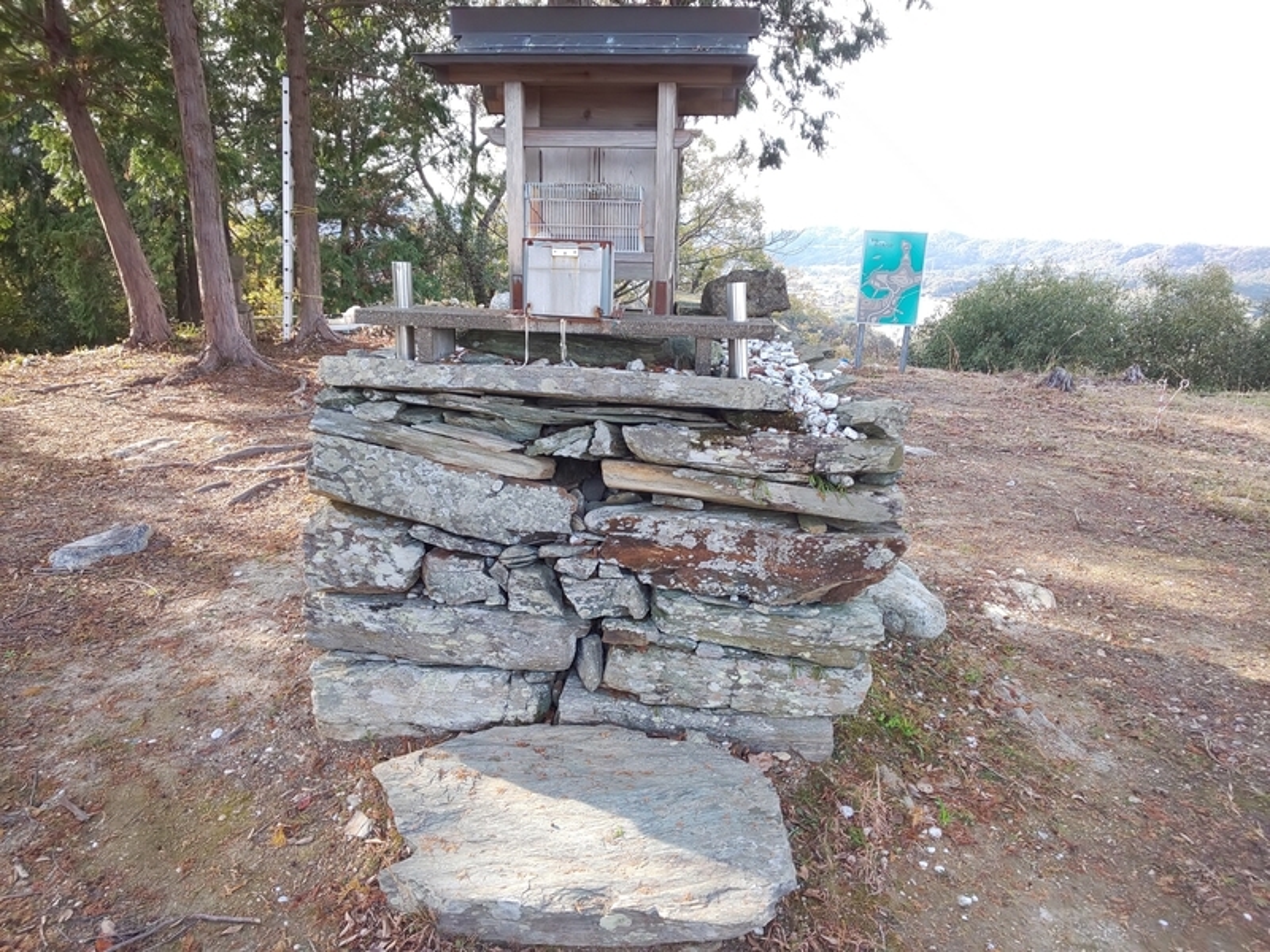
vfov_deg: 66.0
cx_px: 635
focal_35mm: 20
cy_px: 476
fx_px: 734
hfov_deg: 81.7
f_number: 1.94
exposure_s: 1/100
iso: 40
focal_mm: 3.45
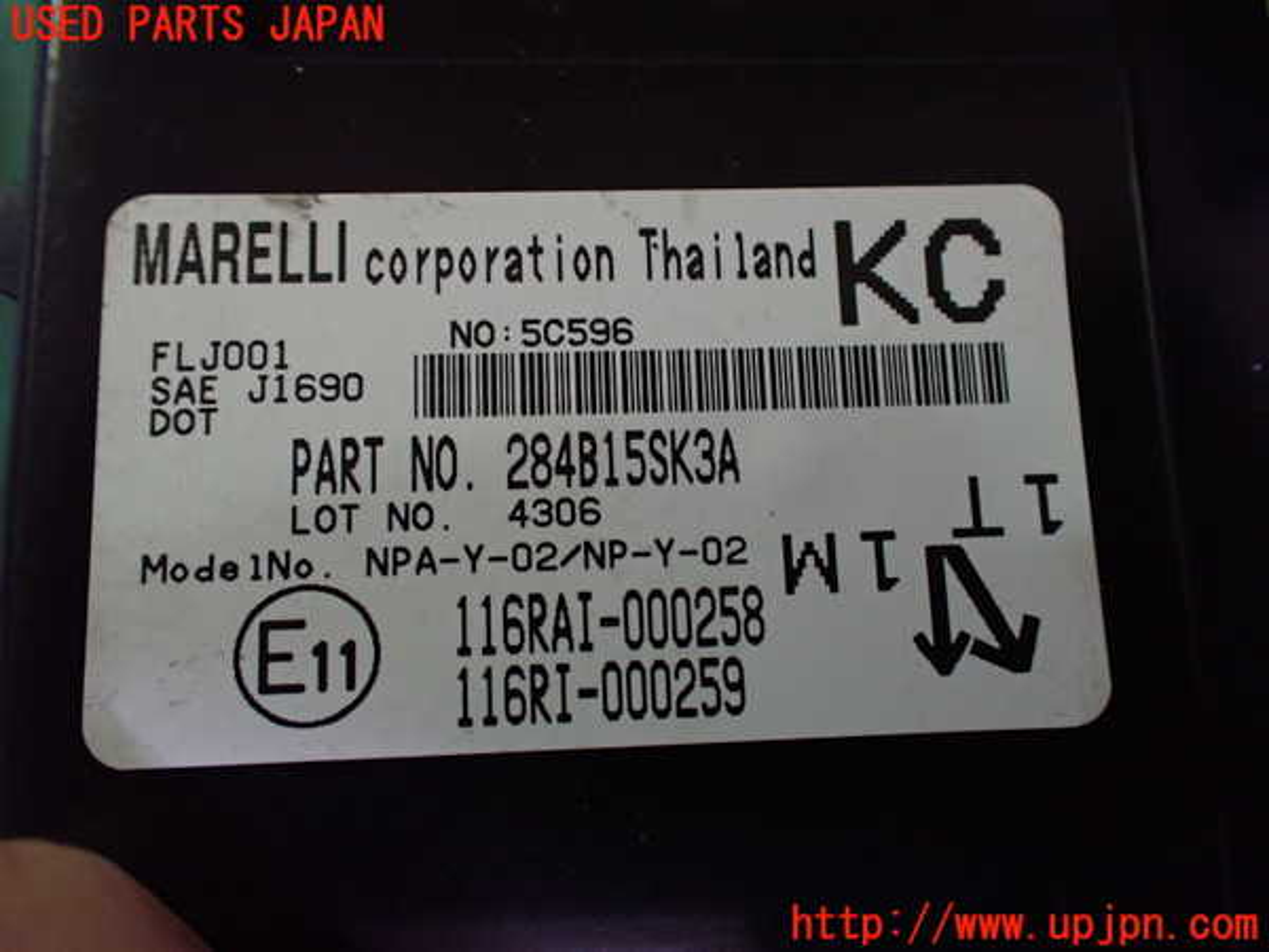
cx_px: 634
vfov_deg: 46.8
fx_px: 1100
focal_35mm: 30
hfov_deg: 60.0
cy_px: 476
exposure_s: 1/125
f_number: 2.3
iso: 800
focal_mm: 5.4
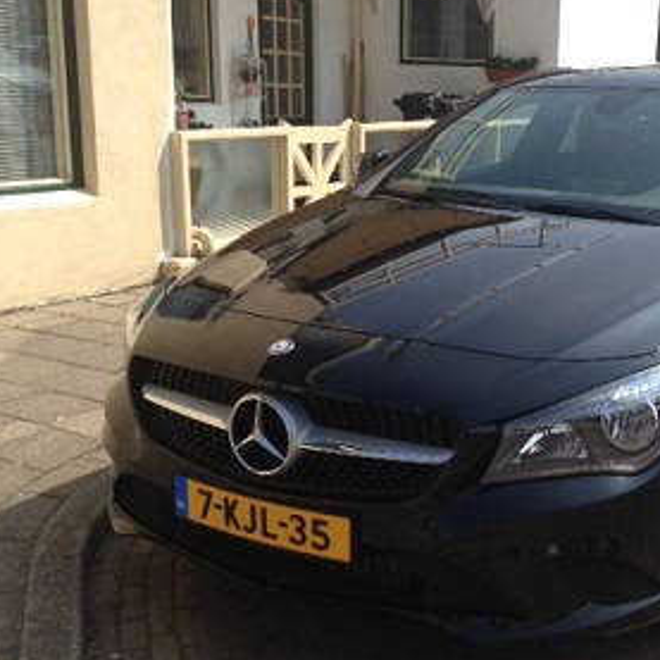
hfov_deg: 30.9
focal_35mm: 54
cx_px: 515
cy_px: 362
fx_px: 1165
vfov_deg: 31.6
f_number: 2.4
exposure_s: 1/1153
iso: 50
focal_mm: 4.13
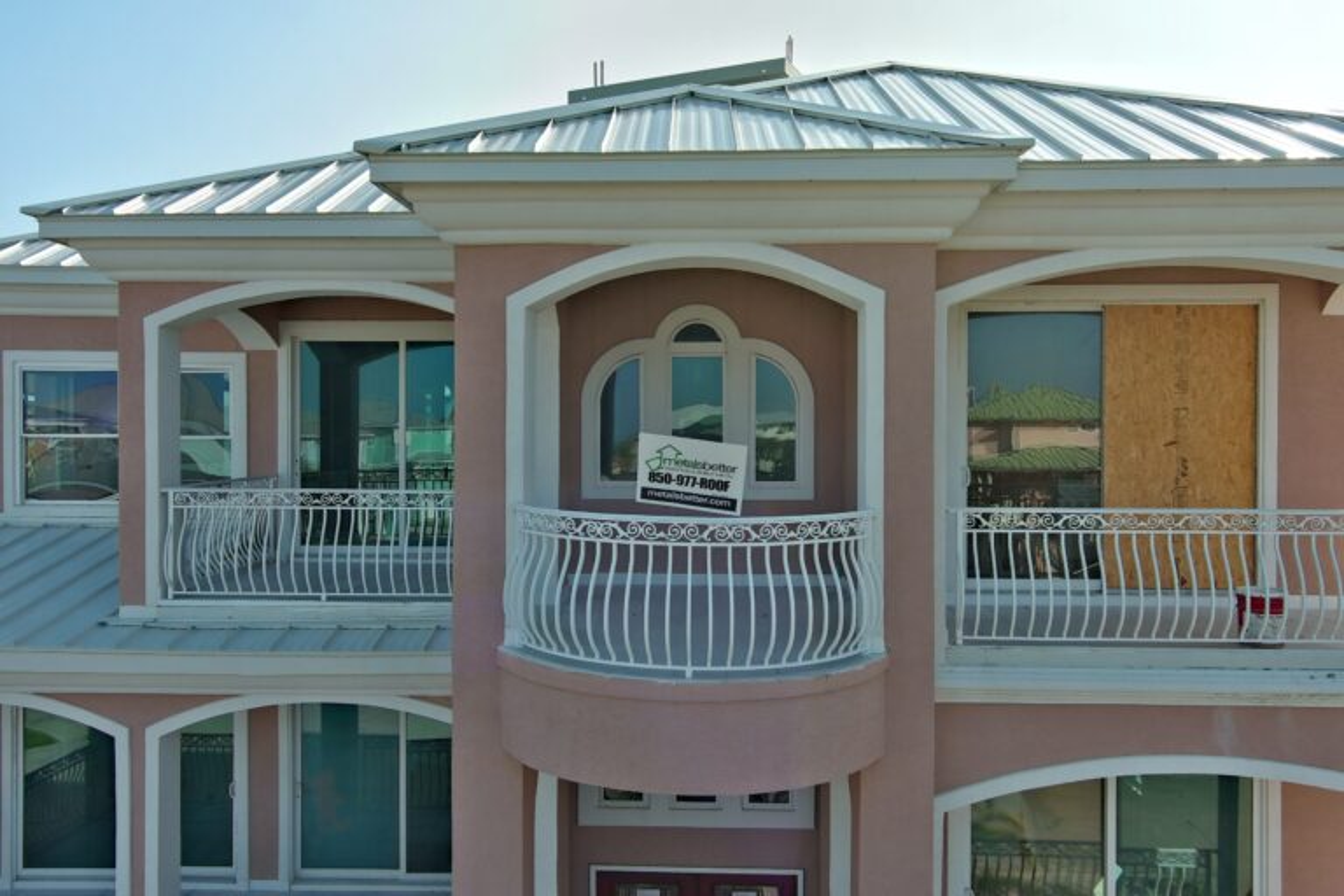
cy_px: 448
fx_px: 1083
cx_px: 672
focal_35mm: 29
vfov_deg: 45.0
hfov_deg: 63.7
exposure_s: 1/1185
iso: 100
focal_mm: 10.57
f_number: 2.8
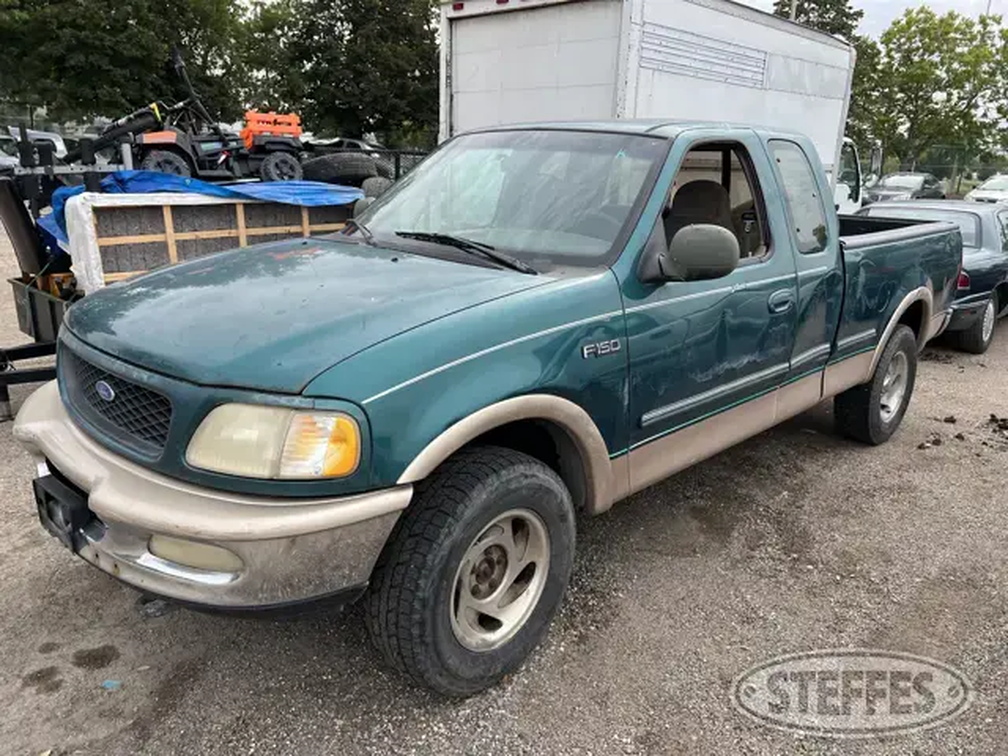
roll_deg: +2.3
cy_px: 378
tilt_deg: -14.5
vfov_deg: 53.1
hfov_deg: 67.3
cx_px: 504
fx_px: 757
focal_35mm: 26
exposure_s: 1/1808
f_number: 1.5
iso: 50
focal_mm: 5.7
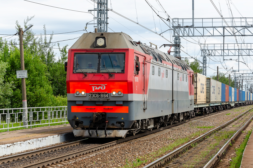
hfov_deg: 20.7
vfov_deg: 13.8
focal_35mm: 99
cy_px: 84
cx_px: 126
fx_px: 694
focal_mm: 66
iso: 110
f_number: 8
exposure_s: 1/250
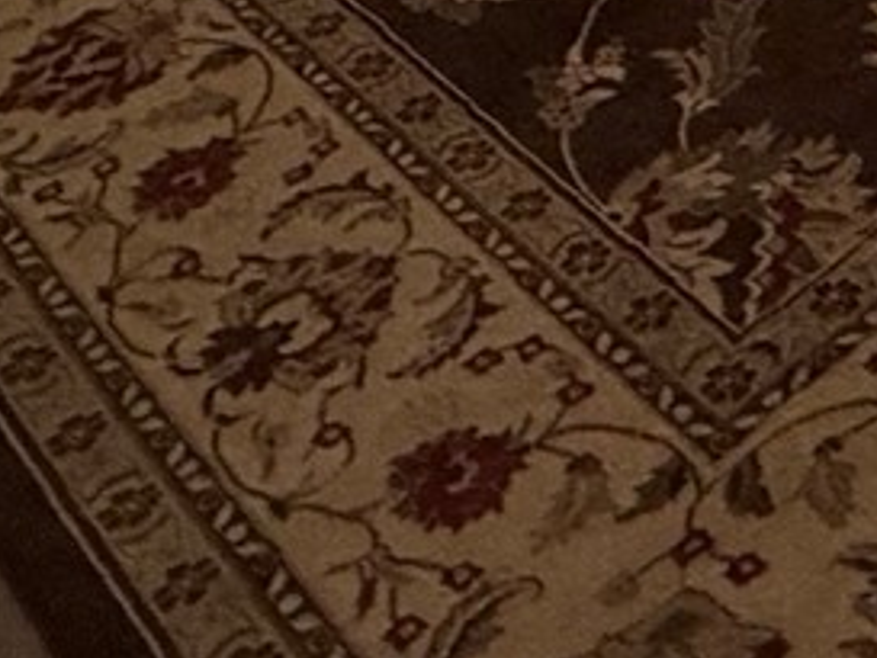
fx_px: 2078
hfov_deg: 20.5
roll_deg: +2.0
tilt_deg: -5.0
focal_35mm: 82
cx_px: 1301
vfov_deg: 12.1
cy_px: -1152
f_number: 2.2
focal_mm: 2.22
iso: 200
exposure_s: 1/120
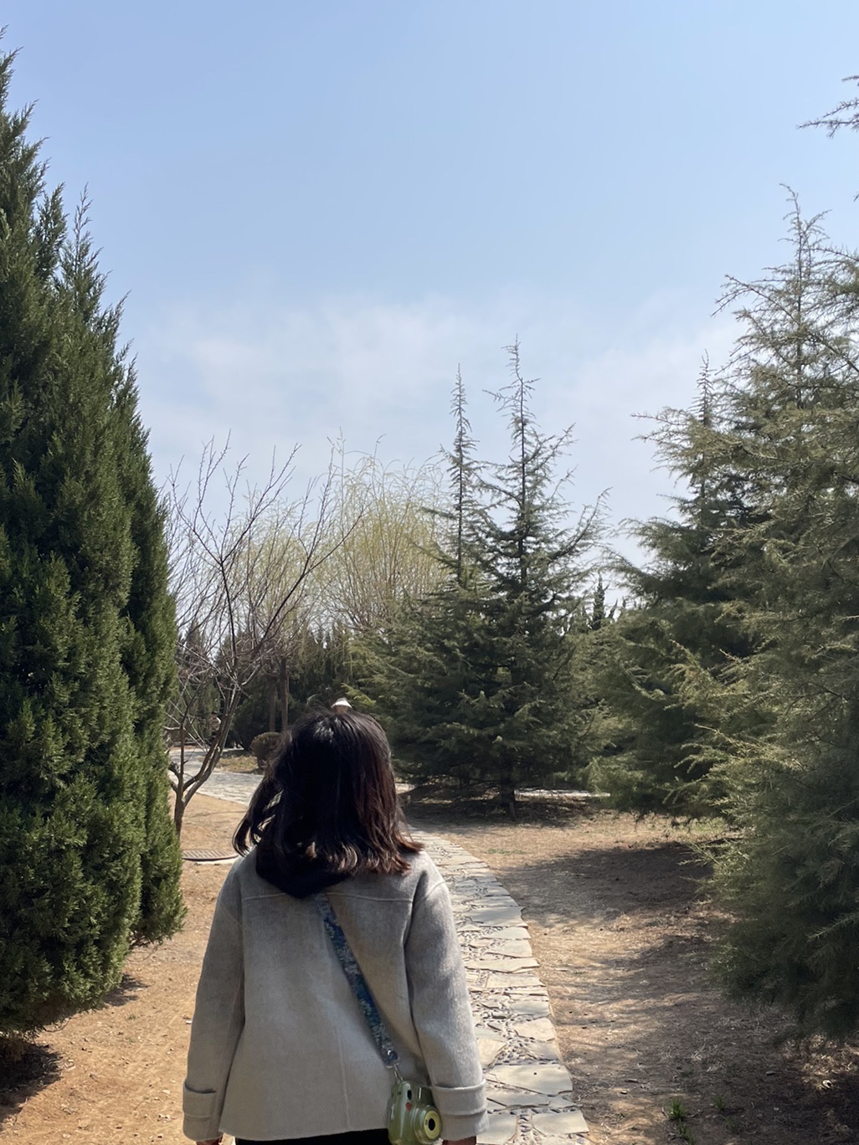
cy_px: 738
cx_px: 401
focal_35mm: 38
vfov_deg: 48.4
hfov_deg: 37.7
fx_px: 1257
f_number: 1.6
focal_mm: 4.2
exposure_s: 1/5051
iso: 32
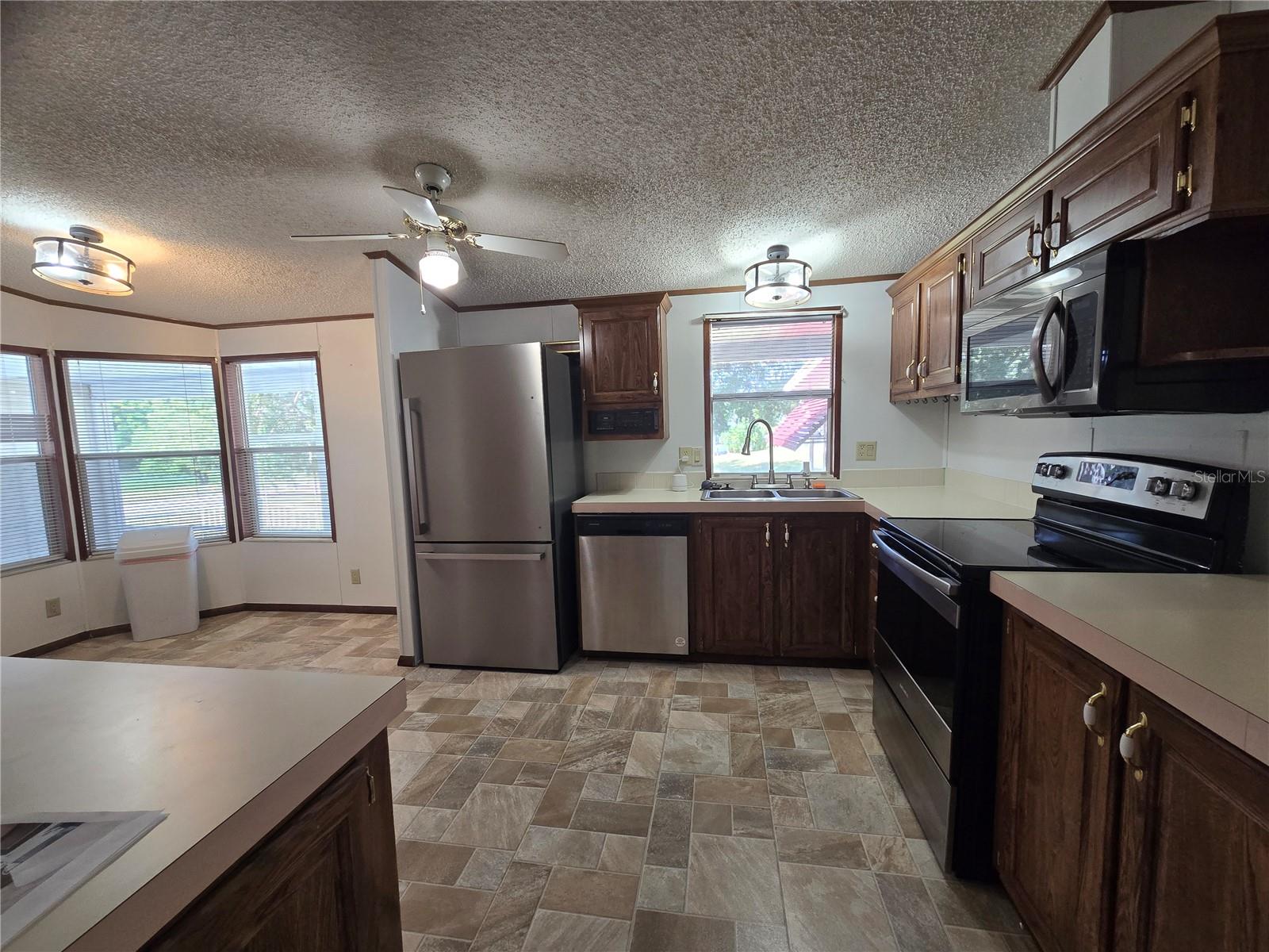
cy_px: 476
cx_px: 634
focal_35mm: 13
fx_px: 477
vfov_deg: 89.9
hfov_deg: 106.2
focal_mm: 2.2
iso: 160
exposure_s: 1/60
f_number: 2.2
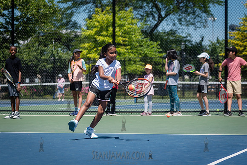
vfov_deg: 11.6
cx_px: 115
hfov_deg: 17.3
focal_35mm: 119
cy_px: 83
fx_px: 814
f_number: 4.5
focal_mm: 100
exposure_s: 1/1250
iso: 200
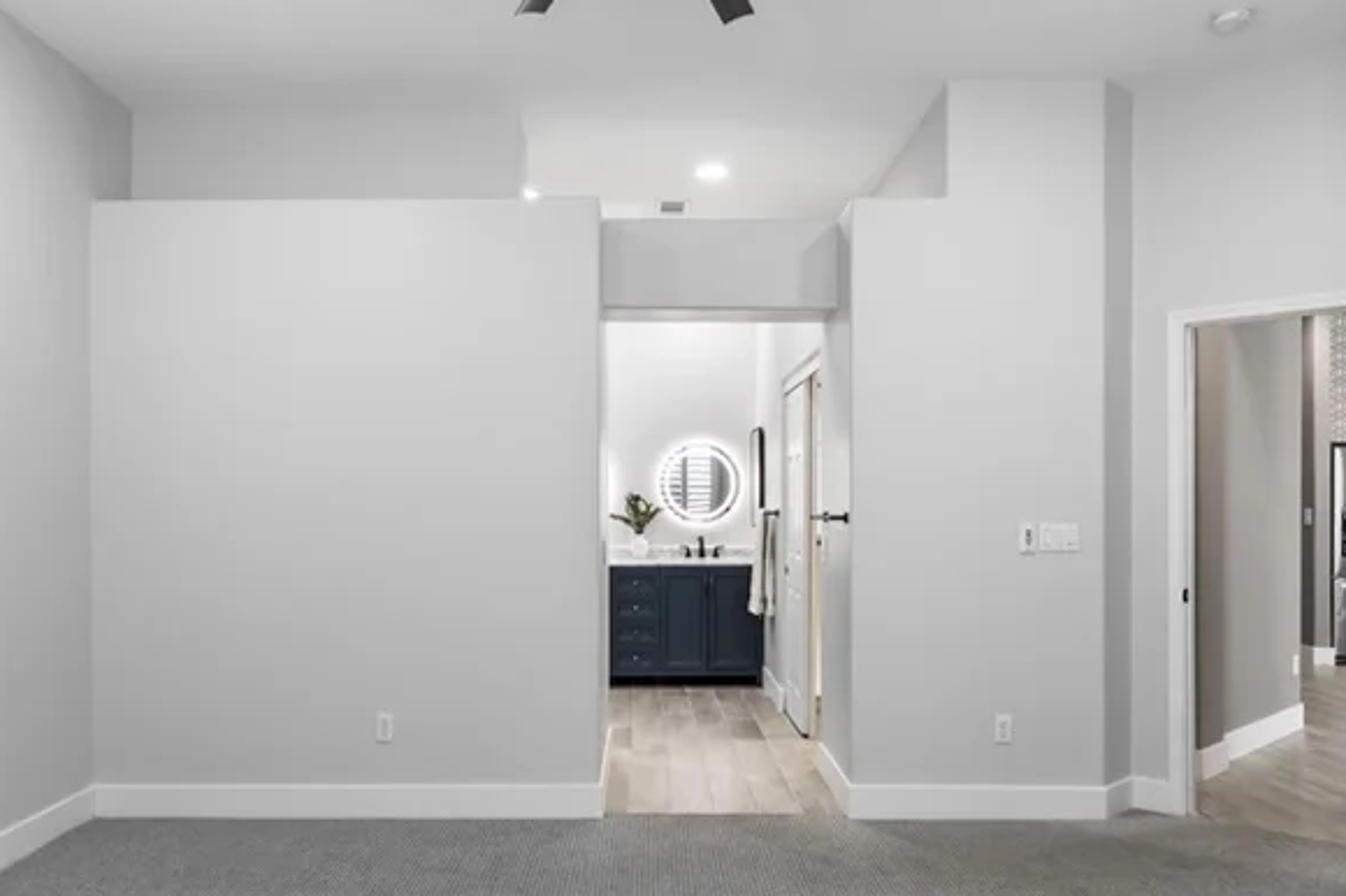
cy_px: 515
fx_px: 1121
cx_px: 627
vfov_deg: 43.4
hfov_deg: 61.9
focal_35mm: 30
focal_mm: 17
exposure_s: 1/10
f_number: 8
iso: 500
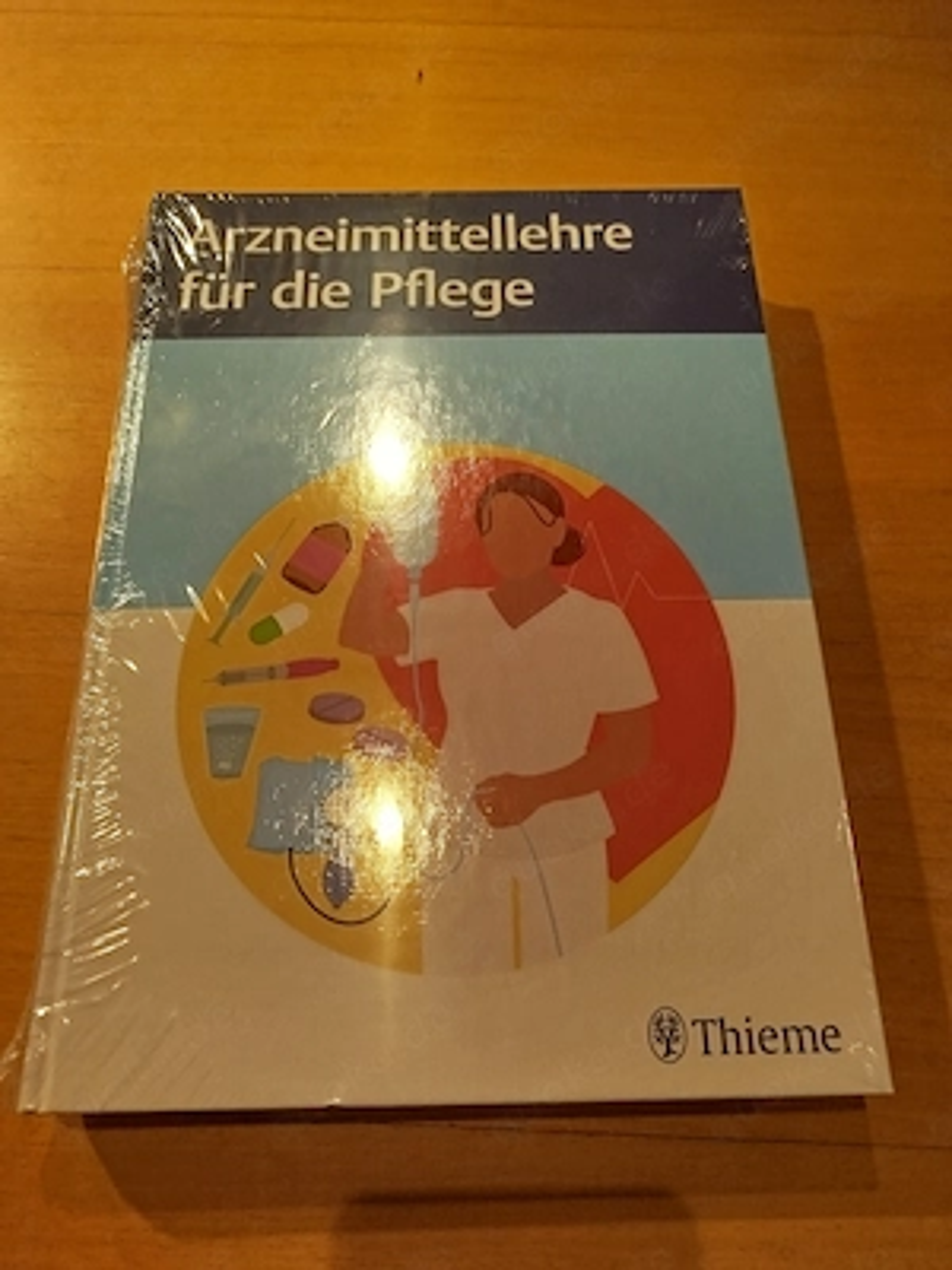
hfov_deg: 56.8
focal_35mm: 24
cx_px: 476
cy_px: 635
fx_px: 880
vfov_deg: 71.6
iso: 50
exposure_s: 1/156
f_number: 1.7
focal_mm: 5.31
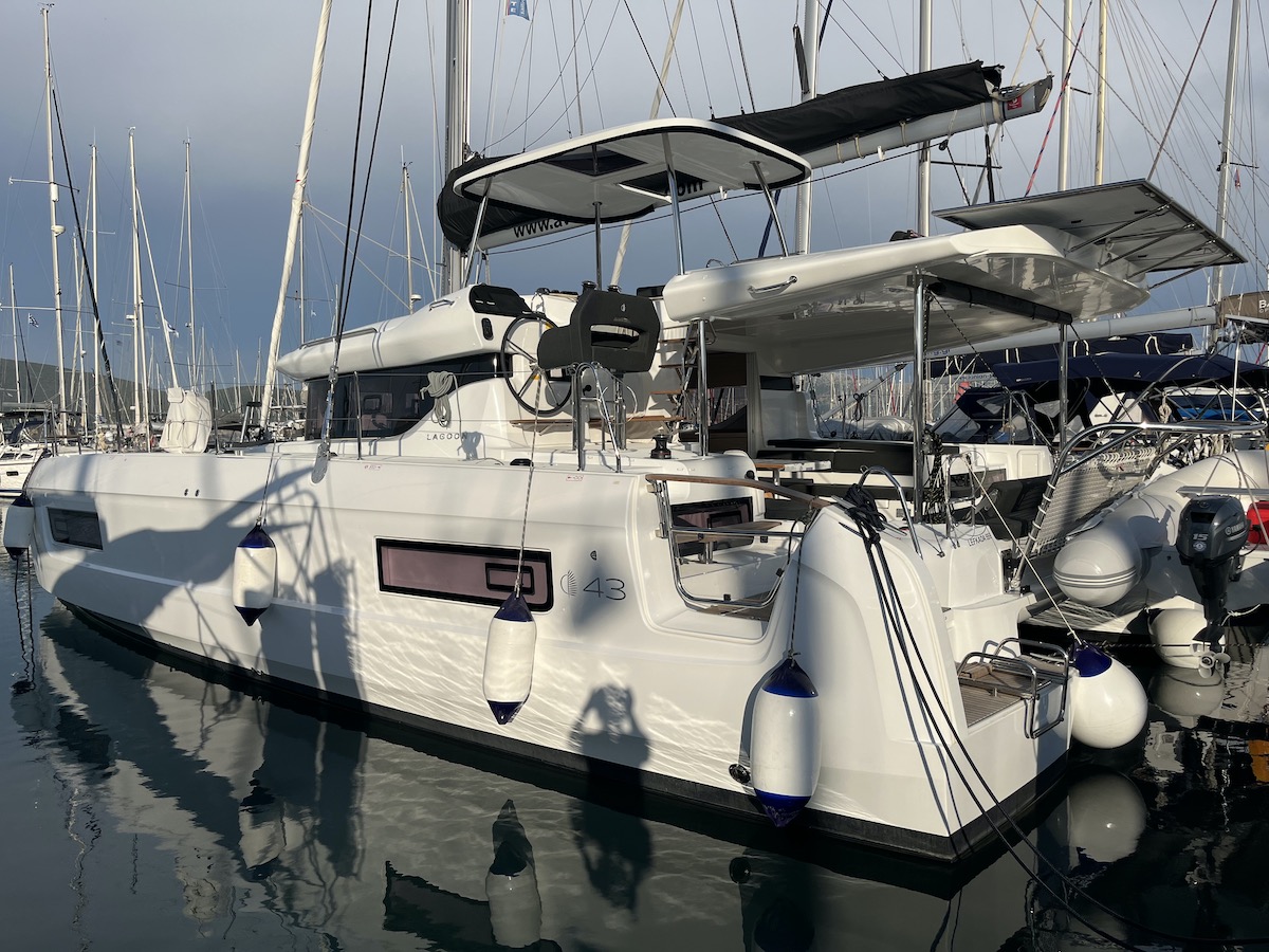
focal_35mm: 26
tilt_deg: -2.7
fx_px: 953
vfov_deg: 53.1
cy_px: 476
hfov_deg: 67.3
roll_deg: +0.6
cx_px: 634
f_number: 1.6
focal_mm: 5.1
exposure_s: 1/7353
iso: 50
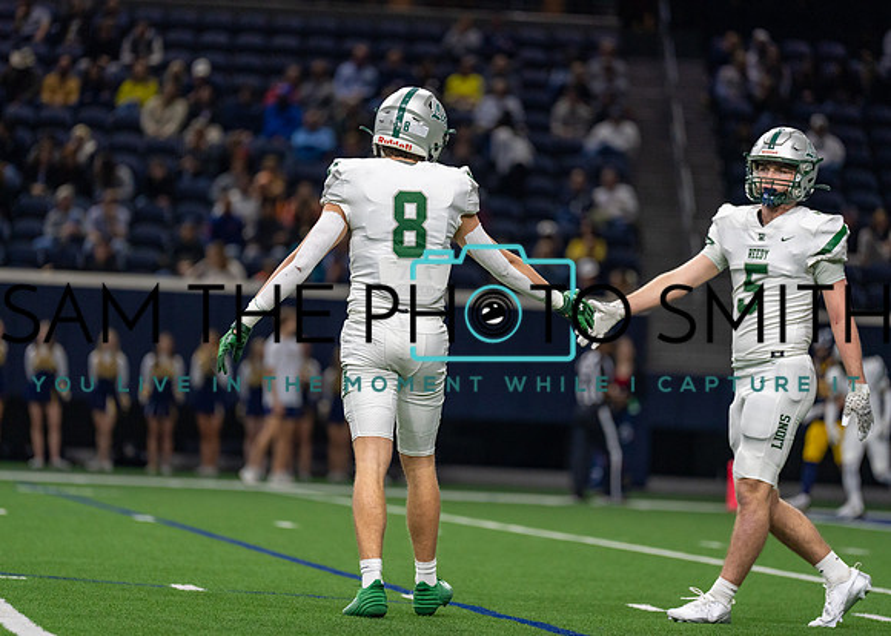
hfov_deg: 9.6
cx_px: 446
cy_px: 318
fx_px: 5302
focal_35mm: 210
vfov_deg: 6.9
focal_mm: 200
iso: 2000
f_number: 2.8
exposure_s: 1/1000
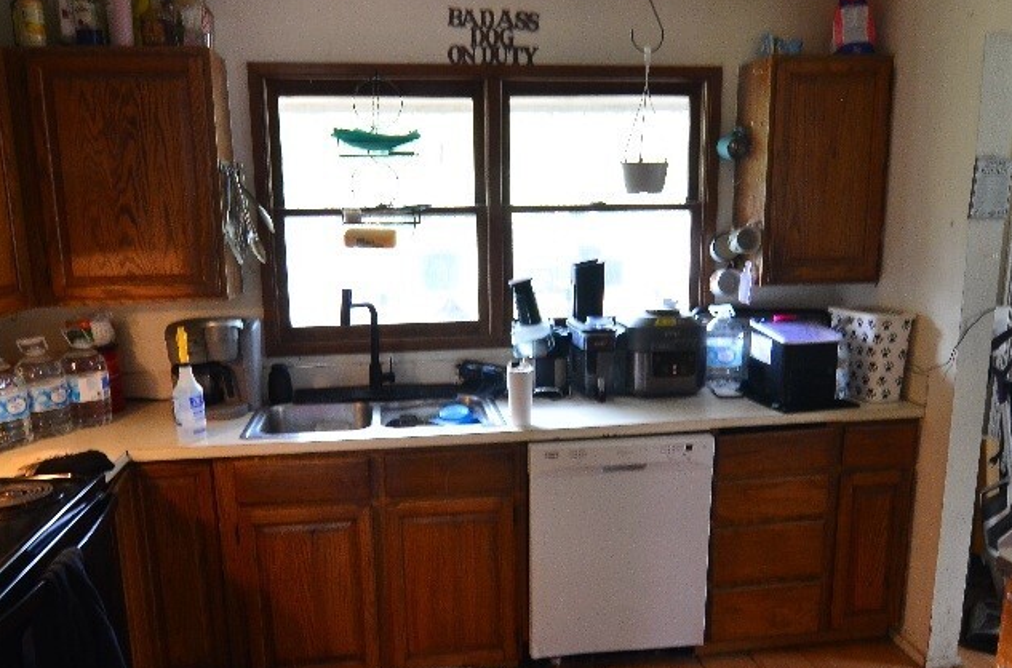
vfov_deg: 46.1
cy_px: 366
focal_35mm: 28
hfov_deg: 65.6
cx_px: 521
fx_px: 785
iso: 800
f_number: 7.1
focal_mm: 12
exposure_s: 1/13
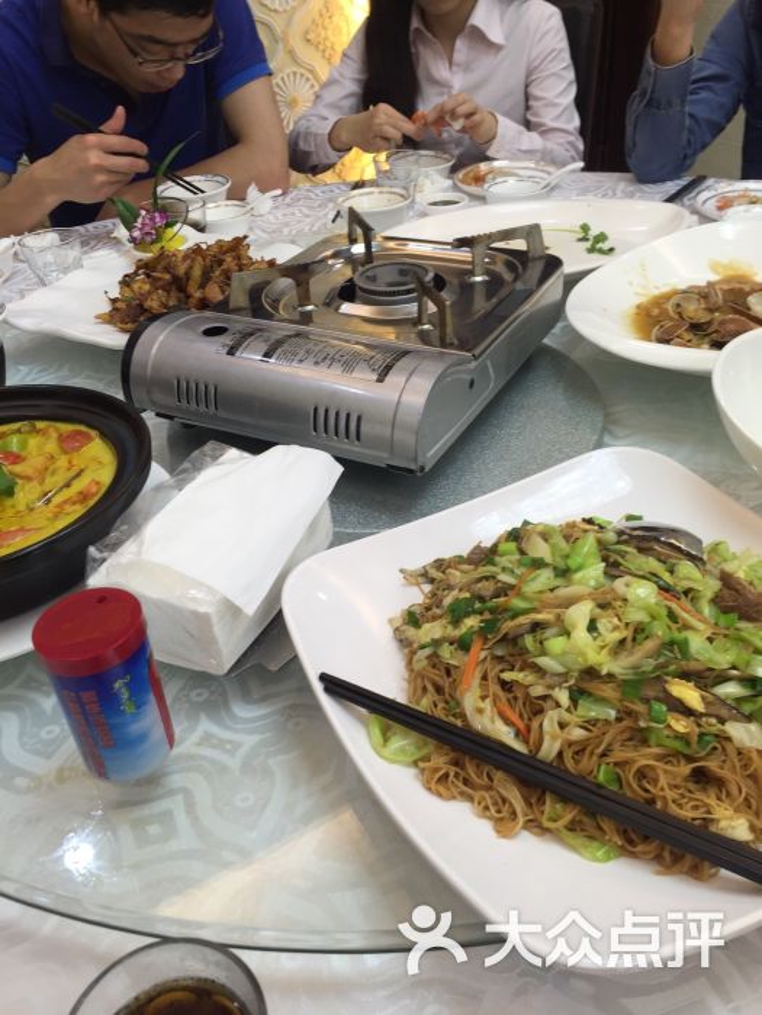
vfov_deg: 61.7
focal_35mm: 29
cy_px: 508
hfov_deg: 48.2
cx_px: 381
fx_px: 851
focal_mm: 4.15
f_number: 2.2
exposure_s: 1/50
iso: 40
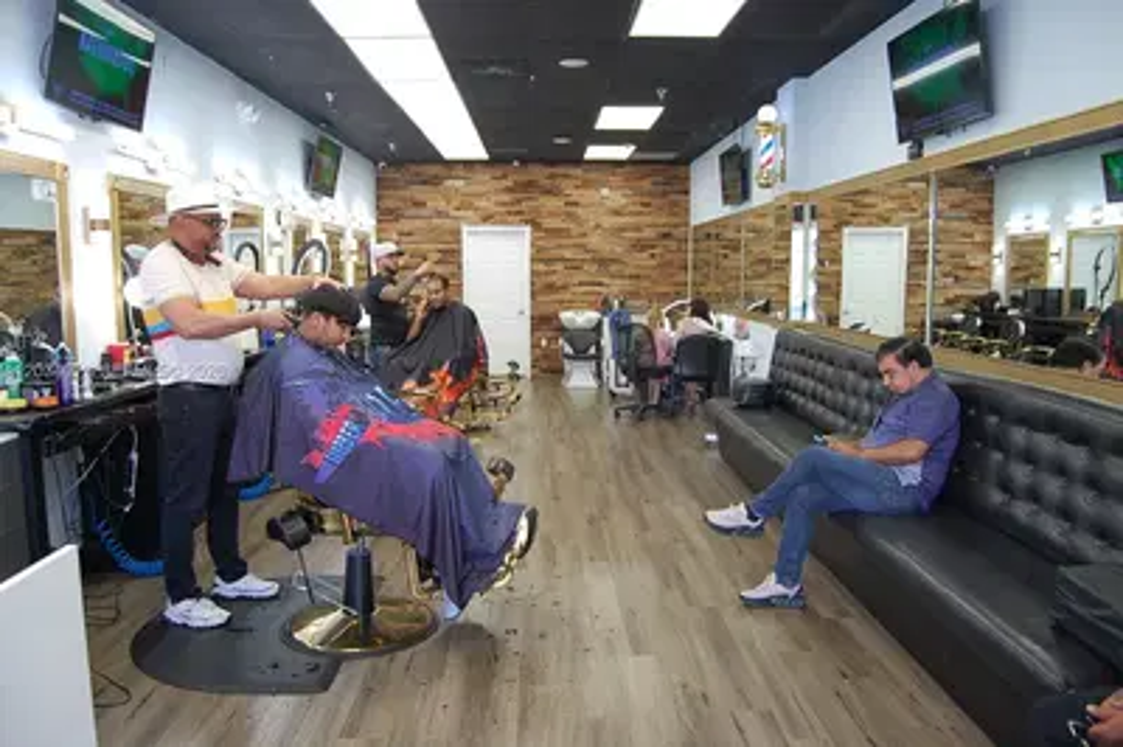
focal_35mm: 27
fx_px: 842
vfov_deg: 47.9
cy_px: 374
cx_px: 562
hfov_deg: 67.4
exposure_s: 1/50
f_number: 3.5
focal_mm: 18
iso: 400
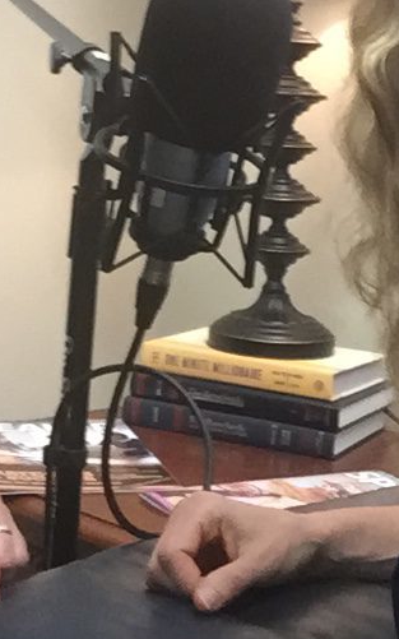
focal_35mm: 84
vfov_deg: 24.4
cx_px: 218
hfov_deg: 15.5
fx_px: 1462
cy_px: 181
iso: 200
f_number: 2.2
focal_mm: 2.65
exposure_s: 1/30
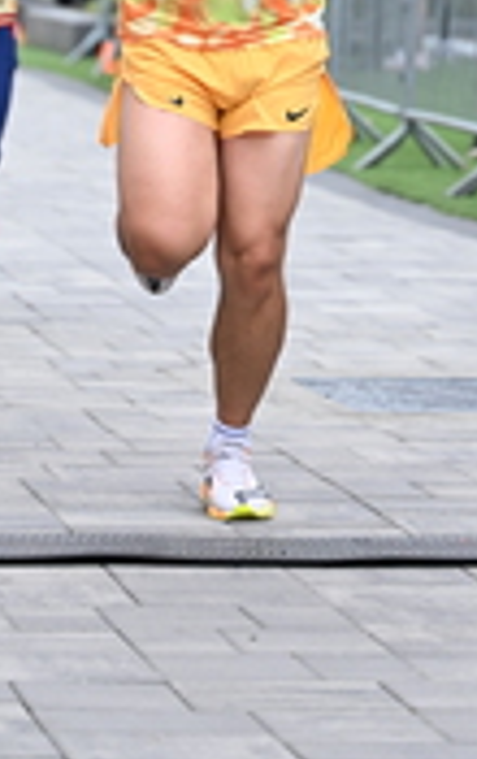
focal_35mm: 275
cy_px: -269
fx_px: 5697
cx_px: 345
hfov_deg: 4.8
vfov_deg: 7.5
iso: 640
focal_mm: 86
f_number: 2.8
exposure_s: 1/2000
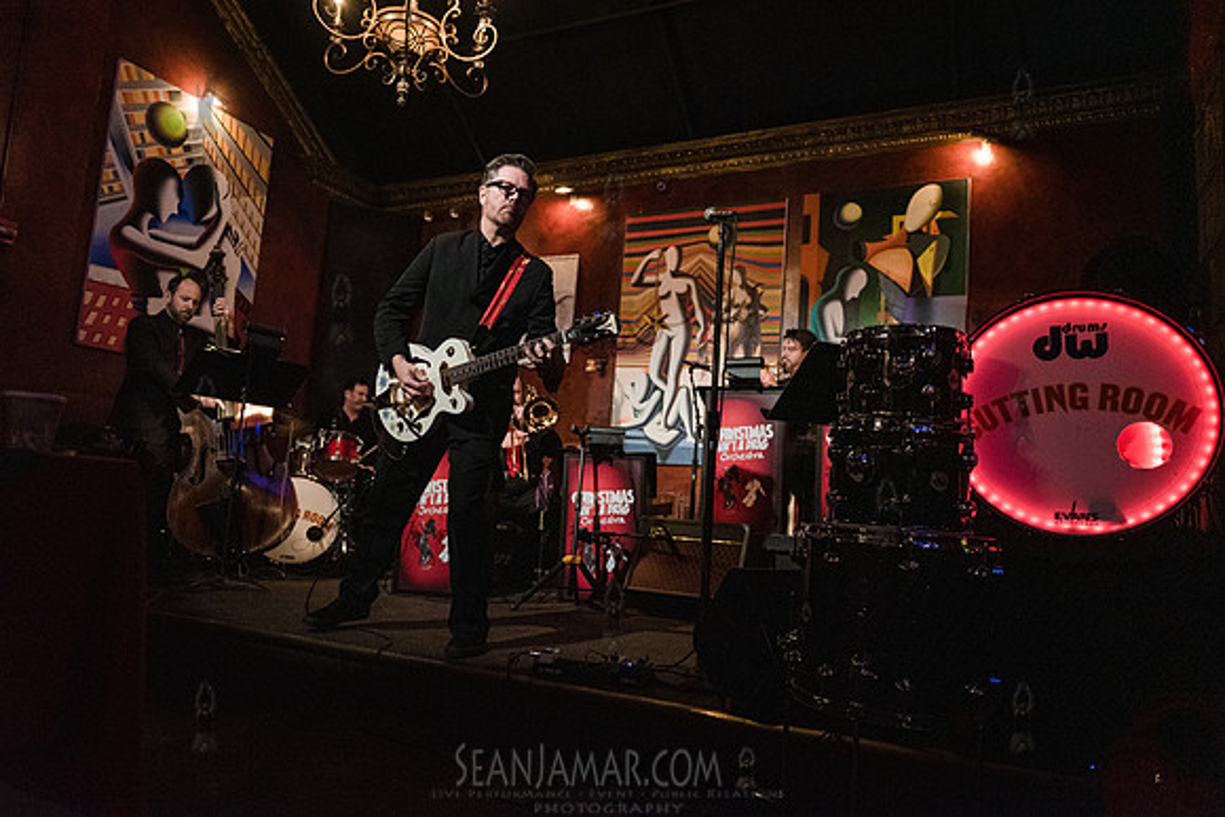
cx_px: 612
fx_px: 817
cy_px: 408
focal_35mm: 24
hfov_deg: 73.7
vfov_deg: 53.2
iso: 4000
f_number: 2.8
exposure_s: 1/200
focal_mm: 24
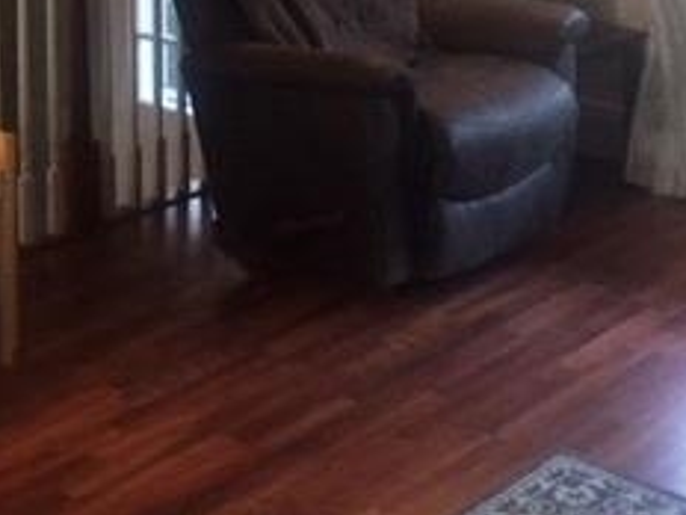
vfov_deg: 17.6
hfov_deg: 24.3
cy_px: -98
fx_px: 1585
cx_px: 225
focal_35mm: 80
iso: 160
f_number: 2.2
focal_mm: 4.15
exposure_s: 1/30
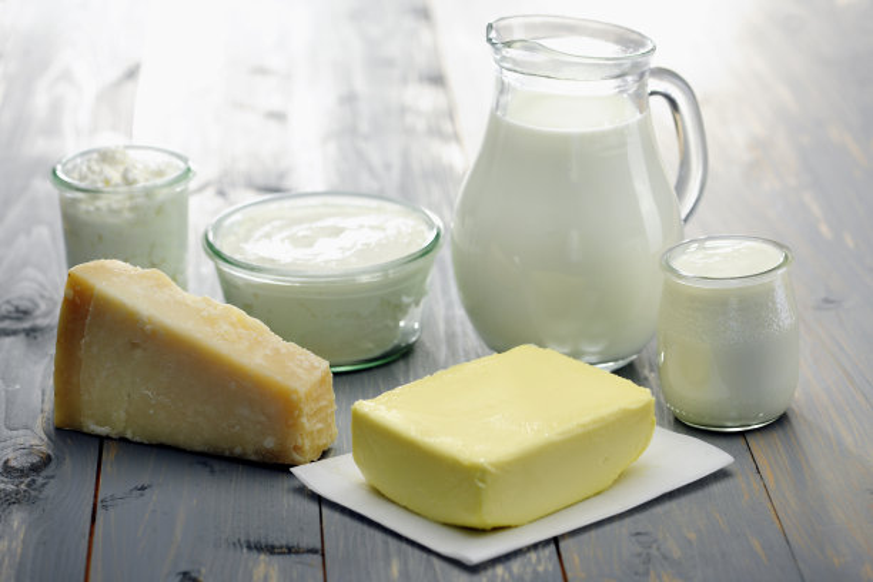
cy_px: 291
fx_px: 2546
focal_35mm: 105
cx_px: 436
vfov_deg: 13.0
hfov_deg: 19.5
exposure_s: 1/13
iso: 100
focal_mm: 105
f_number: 6.3
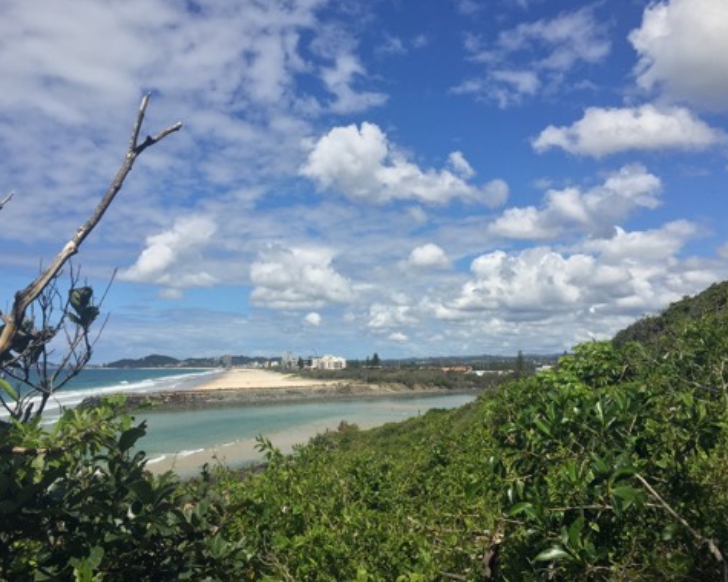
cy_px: 291
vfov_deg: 47.1
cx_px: 345
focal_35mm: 31
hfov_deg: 57.1
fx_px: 668
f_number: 2.2
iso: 32
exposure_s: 1/2825
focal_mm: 4.15
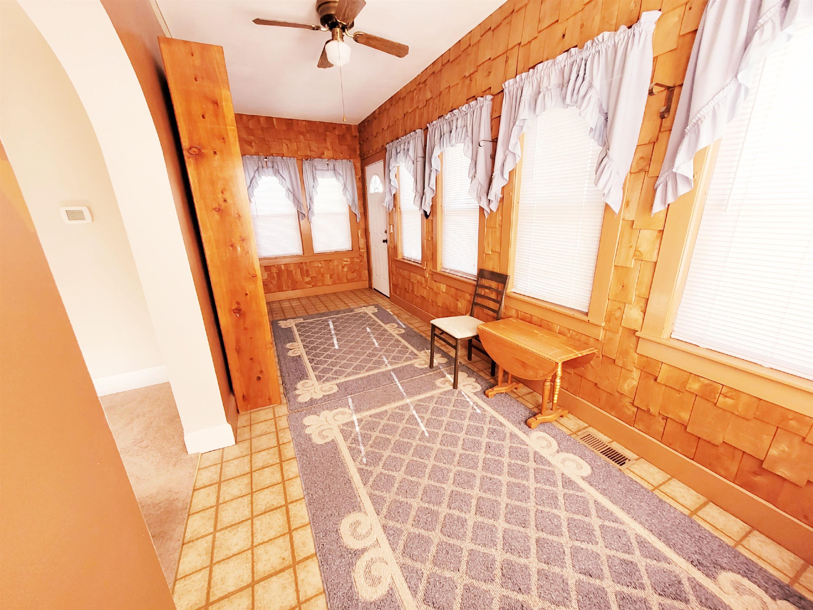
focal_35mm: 13
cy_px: 305
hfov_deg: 106.2
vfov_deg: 89.9
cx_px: 406
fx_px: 305
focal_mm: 1.74
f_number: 2.2
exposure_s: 1/60.2
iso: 160
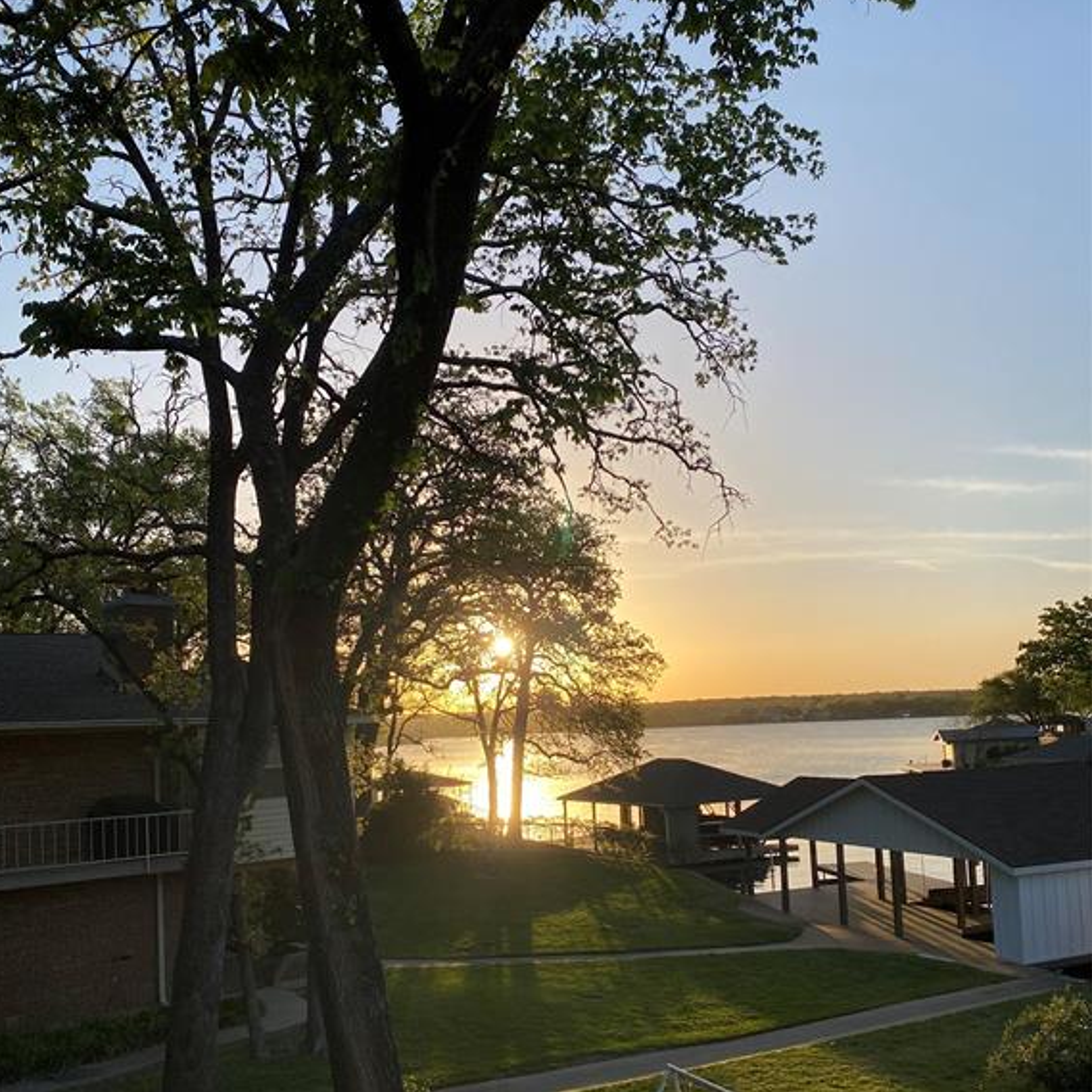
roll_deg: +3.6
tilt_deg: +2.9
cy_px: 664
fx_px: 1106
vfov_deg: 52.1
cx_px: 541
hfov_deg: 52.5
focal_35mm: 31
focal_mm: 4.25
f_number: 1.8
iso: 32
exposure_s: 1/2028
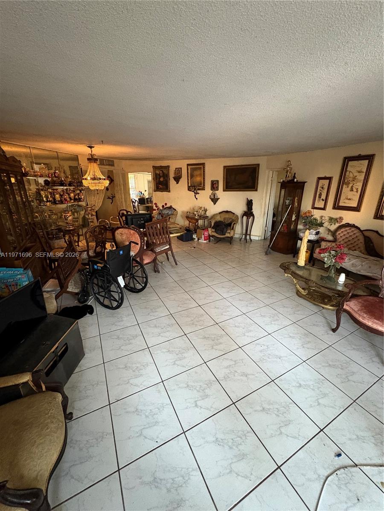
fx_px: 207
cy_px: 256
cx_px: 192
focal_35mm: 14
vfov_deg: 102.1
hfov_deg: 85.7
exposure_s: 1/30
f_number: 2.2
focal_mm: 2.22
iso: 800
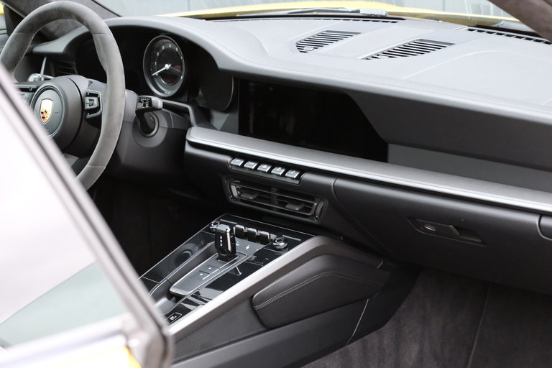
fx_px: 1150
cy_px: 184
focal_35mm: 75
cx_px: 276
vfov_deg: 18.2
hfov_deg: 27.0
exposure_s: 1/75
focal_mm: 50
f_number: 4.8
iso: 6400
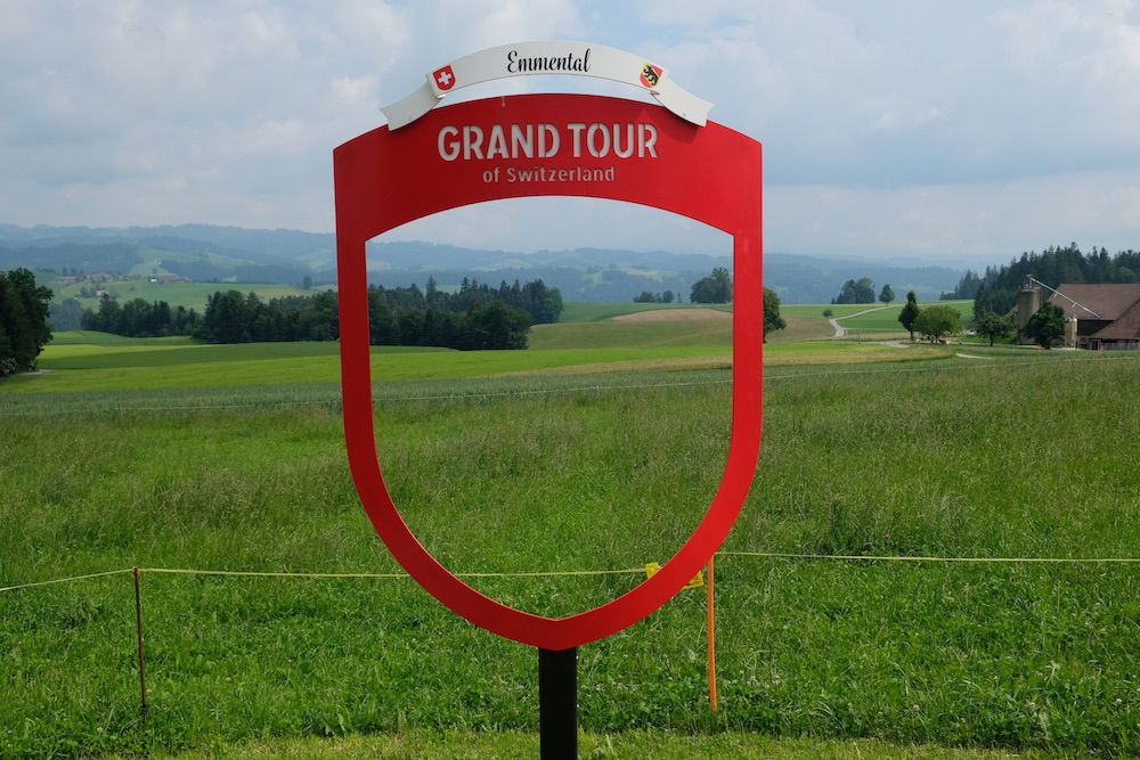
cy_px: 380
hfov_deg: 54.4
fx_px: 1108
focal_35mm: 35
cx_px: 570
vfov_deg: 37.9
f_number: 8
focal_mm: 23.3
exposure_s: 1/950
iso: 400
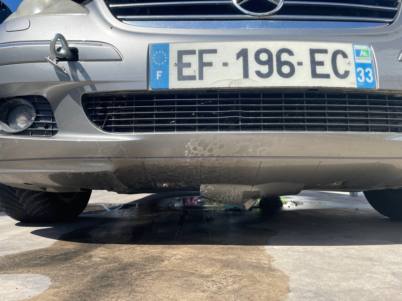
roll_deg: +2.5
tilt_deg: +3.9
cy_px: 150
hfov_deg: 67.3
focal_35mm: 26
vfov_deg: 53.1
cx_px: 201
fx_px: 302
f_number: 1.6
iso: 32
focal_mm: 4.2
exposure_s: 1/2353
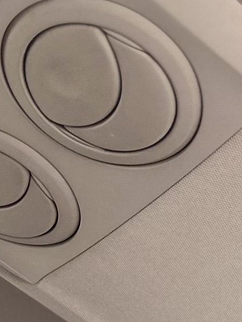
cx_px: 177
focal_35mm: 158
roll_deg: -21.3
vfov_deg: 11.7
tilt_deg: +25.8
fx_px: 1473
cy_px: 559
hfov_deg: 9.4
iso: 64
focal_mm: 6.86
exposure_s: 1/160
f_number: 1.78
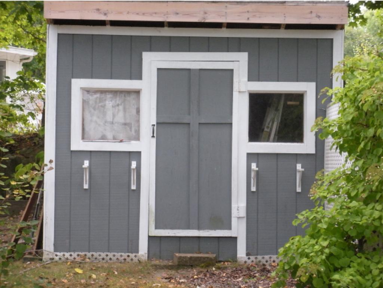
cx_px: 192
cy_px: 144
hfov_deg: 19.6
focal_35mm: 100
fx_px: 1107
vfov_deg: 14.8
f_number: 5
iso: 400
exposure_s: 1/64.6
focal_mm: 17.4
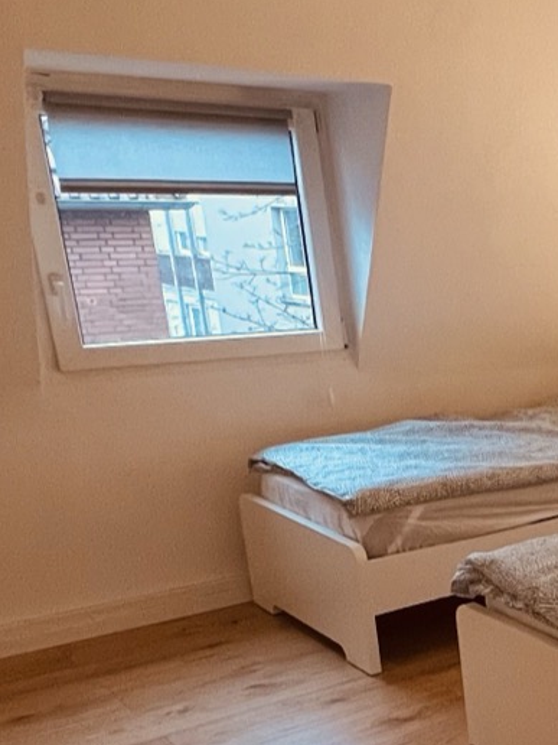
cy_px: 507
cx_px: 916
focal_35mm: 47
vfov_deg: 39.9
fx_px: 1010
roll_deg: +0.0
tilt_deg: -14.8
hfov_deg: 22.7
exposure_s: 1/50
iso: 250
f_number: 1.8
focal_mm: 1.57
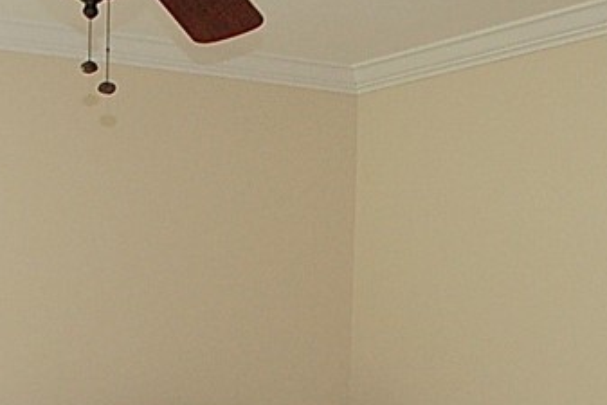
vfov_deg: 15.0
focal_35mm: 87
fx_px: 1467
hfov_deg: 23.2
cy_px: 526
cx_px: 172
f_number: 4
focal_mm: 18
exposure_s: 1/60
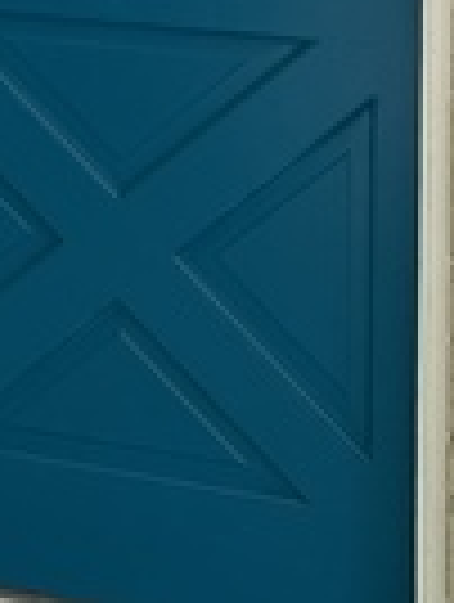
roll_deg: -0.4
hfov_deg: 11.5
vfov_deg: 14.4
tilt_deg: -3.5
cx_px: 144
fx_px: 2249
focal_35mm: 129
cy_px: -268
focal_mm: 4.2
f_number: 1.6
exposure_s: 1/121
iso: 50
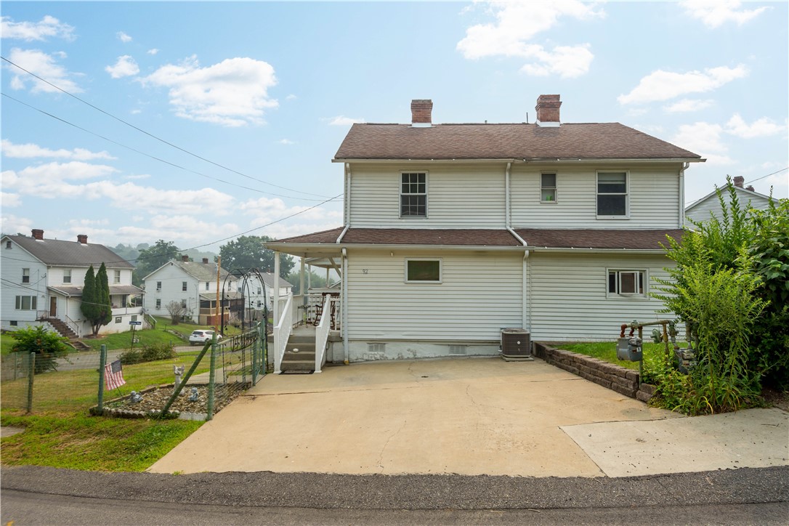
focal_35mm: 20
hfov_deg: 85.4
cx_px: 394
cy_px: 263
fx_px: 427
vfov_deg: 63.2
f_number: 8
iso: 100
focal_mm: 13
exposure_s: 1/640
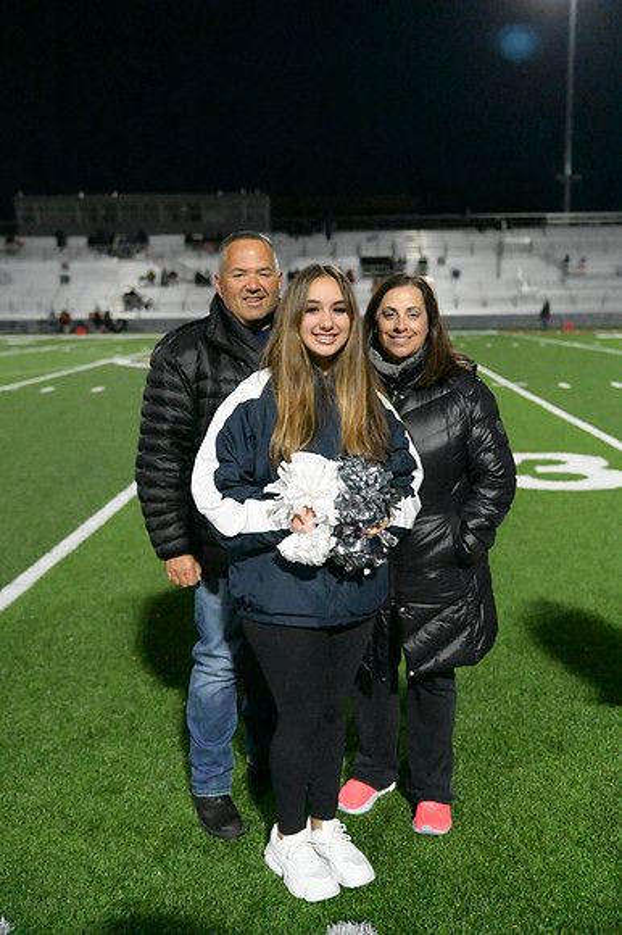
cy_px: 468
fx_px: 986
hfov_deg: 35.0
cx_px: 311
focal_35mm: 38
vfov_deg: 50.7
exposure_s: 1/8000
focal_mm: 38
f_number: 2.8
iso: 40000
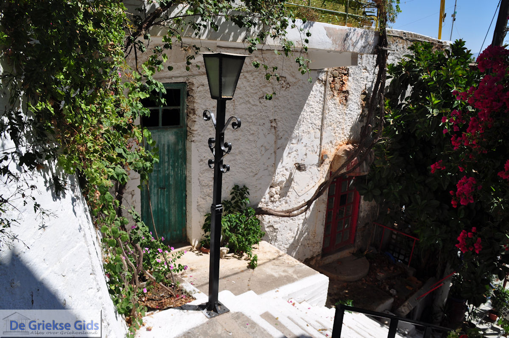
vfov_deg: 47.8
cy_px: 169
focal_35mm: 27
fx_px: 381
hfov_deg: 67.4
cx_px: 254
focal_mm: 18
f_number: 9
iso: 200
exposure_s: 1/500
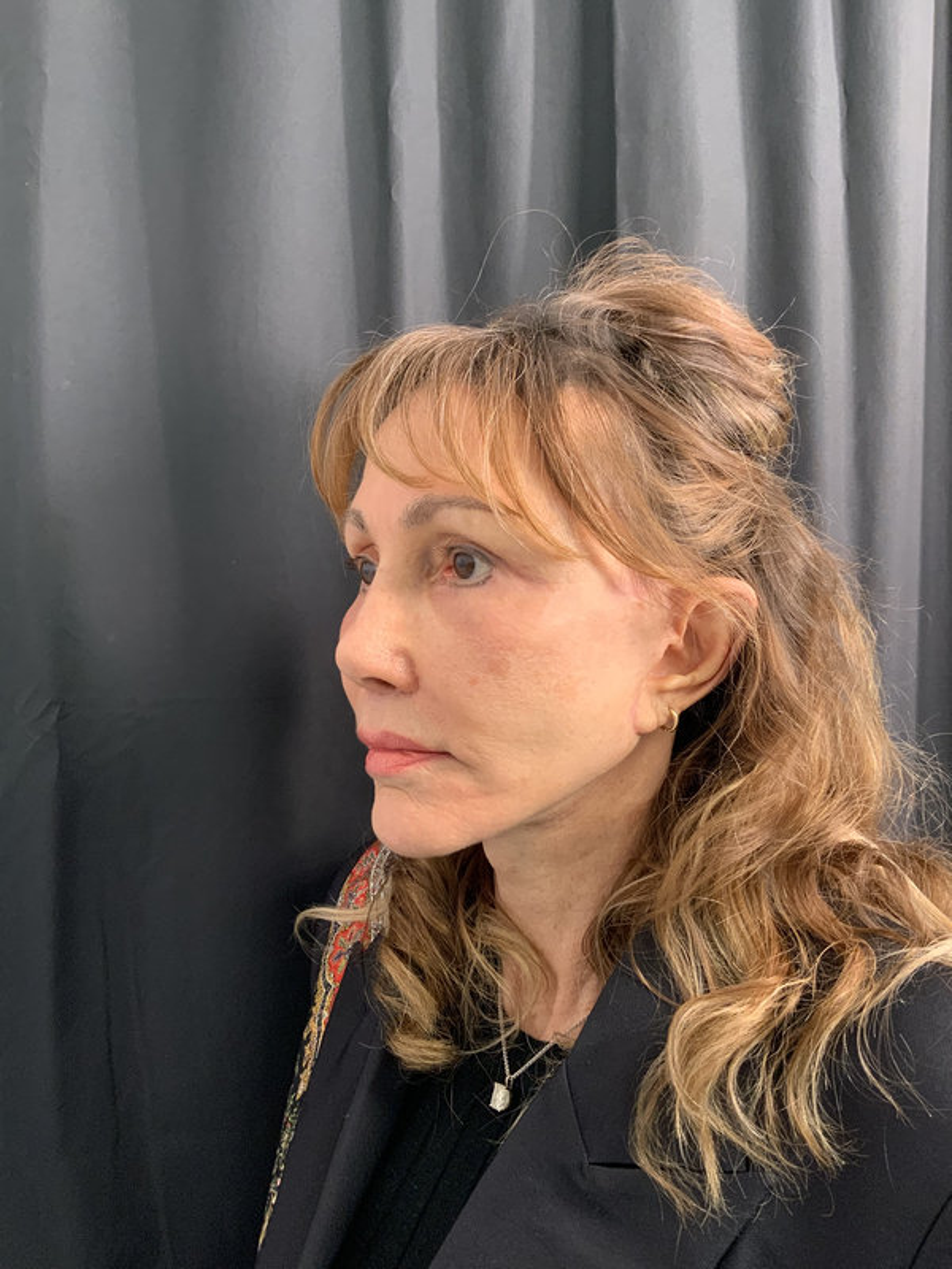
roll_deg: +0.0
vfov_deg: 61.7
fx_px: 1063
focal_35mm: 29
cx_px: 476
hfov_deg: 48.2
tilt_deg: -2.6
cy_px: 634
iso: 80
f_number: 1.8
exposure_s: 1/60
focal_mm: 3
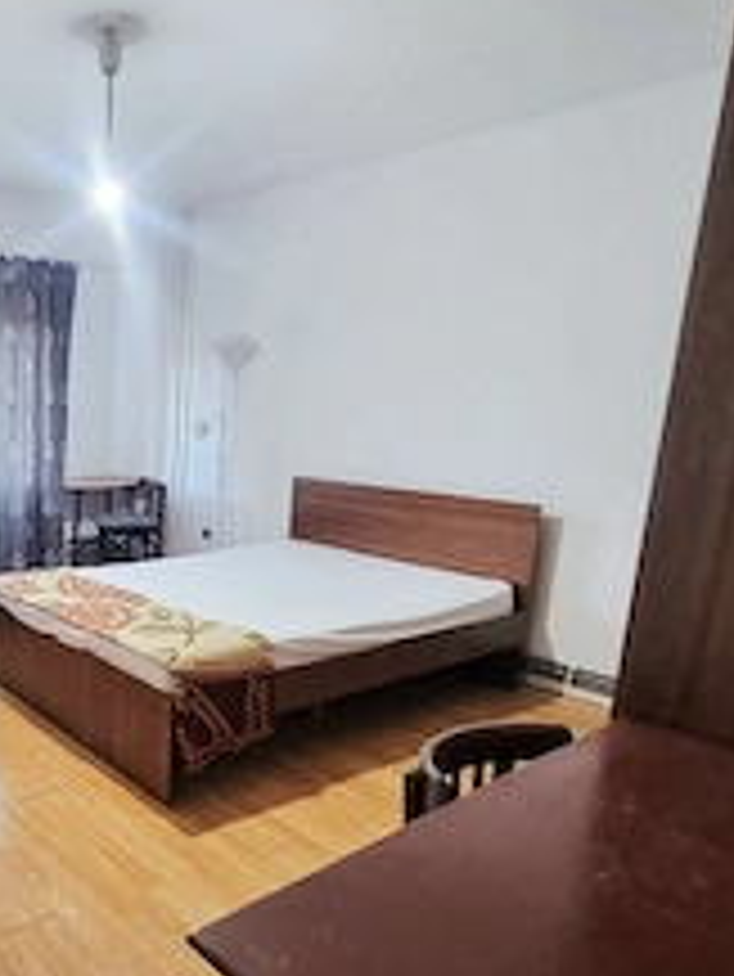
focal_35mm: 24
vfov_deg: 71.5
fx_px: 678
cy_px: 513
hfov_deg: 50.9
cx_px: 86
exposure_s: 1/33
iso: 500
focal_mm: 2.2
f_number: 2.2
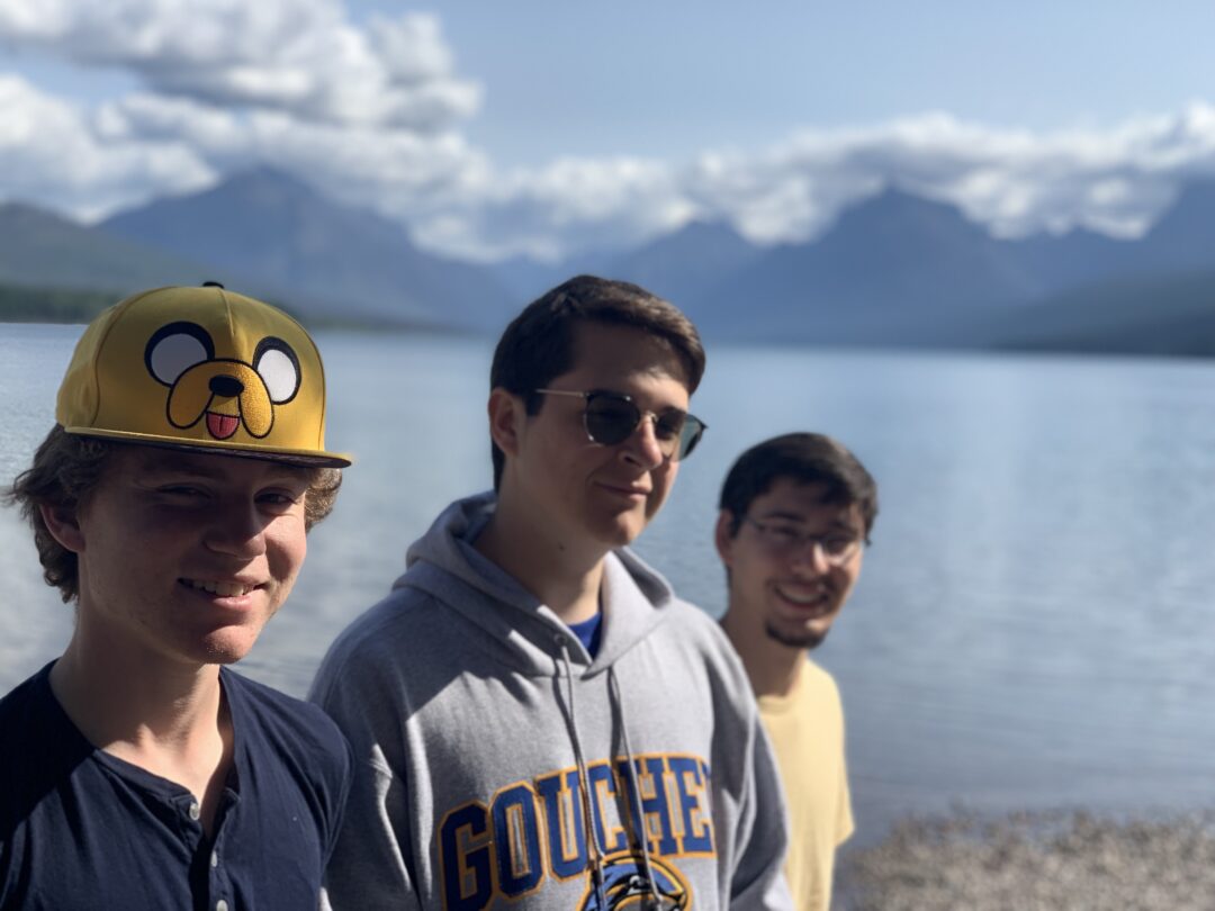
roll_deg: -2.5
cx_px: 608
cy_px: 456
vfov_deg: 28.0
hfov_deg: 36.8
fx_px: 1825
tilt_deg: -4.3
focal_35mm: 52
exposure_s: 1/657
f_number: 2.4
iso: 16
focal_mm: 6
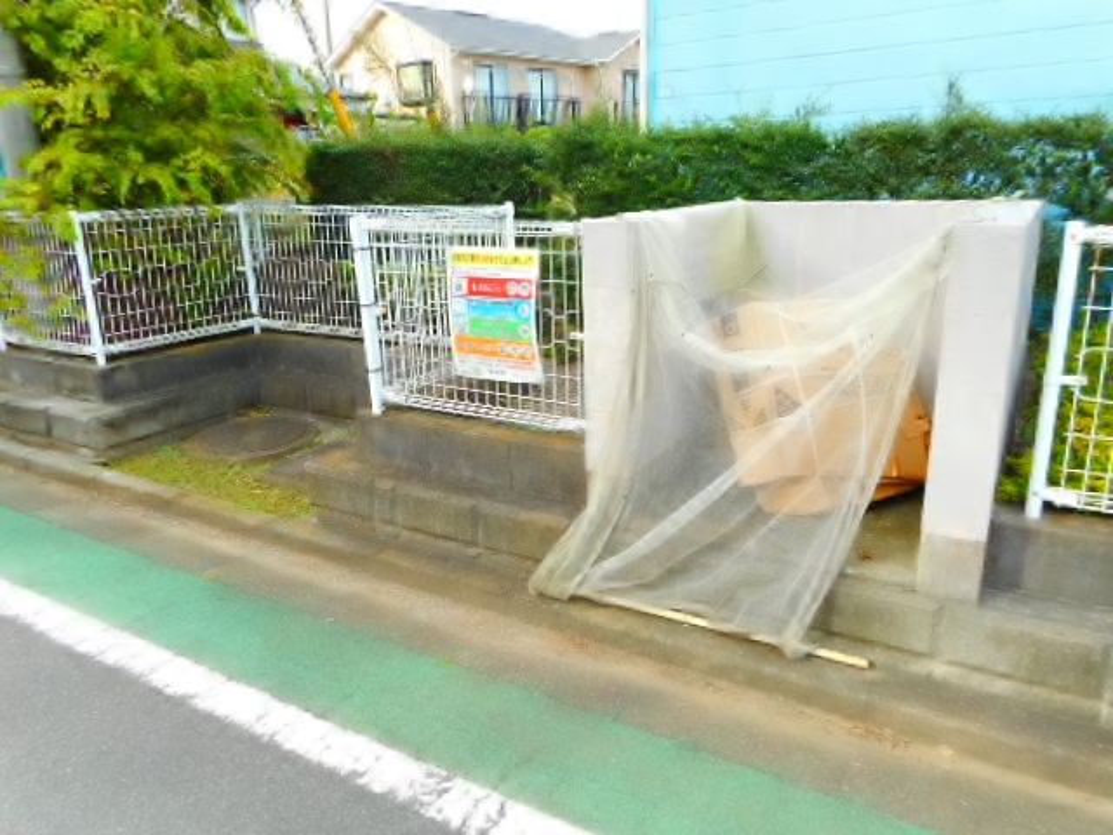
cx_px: 556
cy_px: 418
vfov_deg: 54.9
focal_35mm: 25
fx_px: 804
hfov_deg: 69.4
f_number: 3.7
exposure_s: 1/100
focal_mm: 4.5
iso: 80
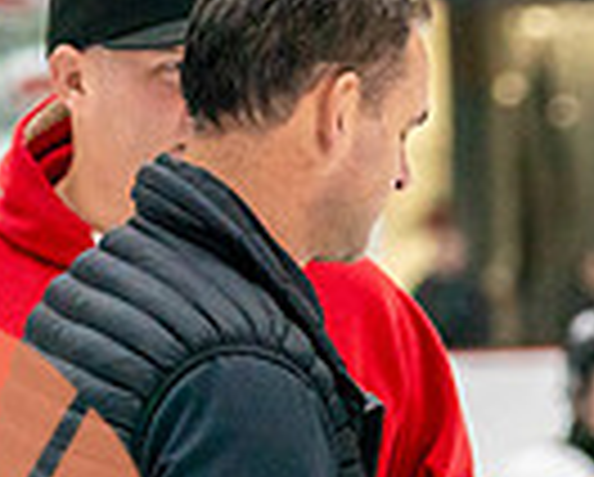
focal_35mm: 424
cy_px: 506
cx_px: 961
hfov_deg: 4.5
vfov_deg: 3.7
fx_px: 7465
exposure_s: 1/1250
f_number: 2.8
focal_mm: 92
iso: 3200
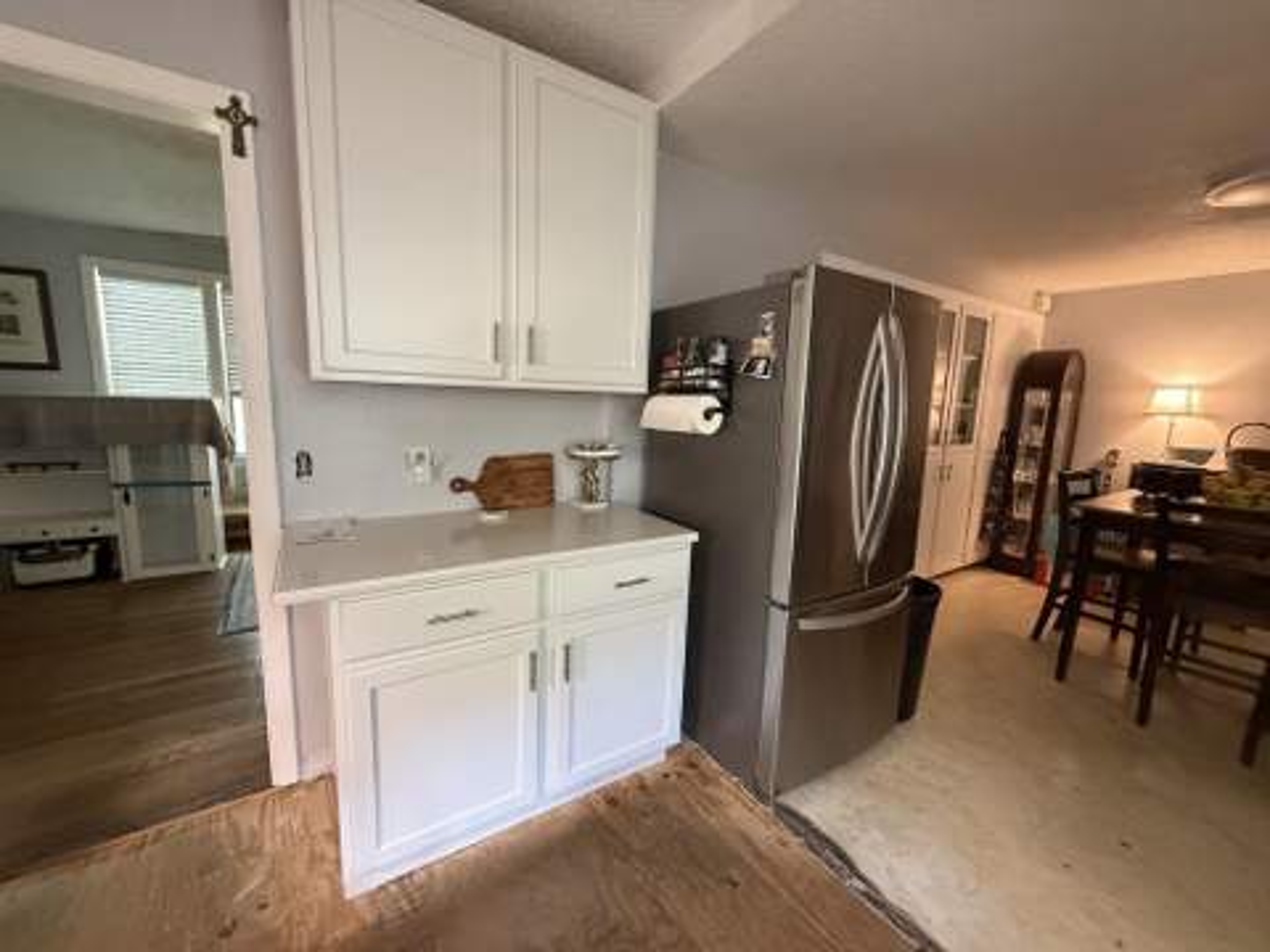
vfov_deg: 85.7
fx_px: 514
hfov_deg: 102.1
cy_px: 476
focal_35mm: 14
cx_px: 635
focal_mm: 2.22
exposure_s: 1/60
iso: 640
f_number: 2.2
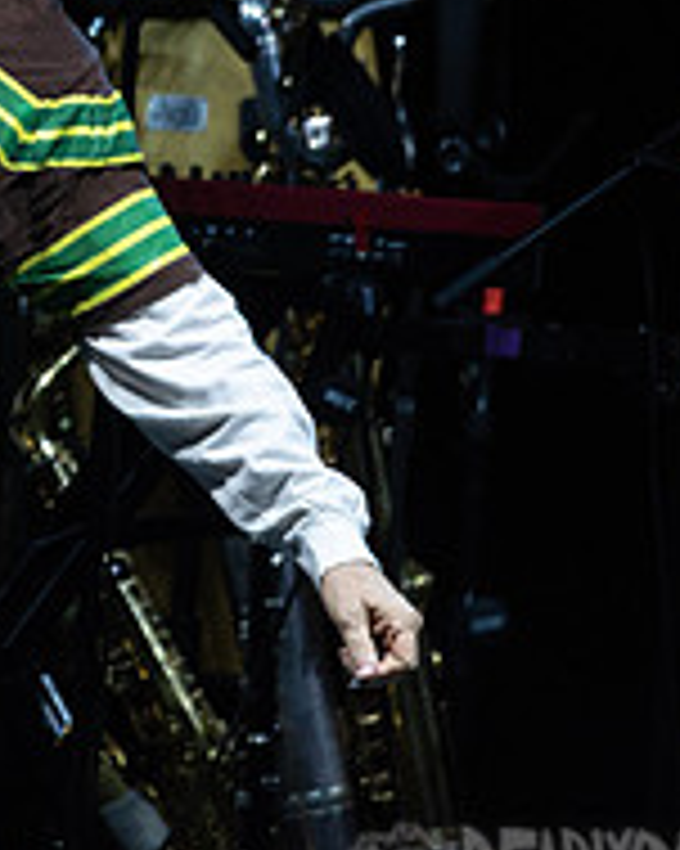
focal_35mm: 1988
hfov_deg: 0.8
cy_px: -14
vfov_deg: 1.0
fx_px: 50052
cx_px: -432
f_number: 6.3
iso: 1000
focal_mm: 600
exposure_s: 1/500
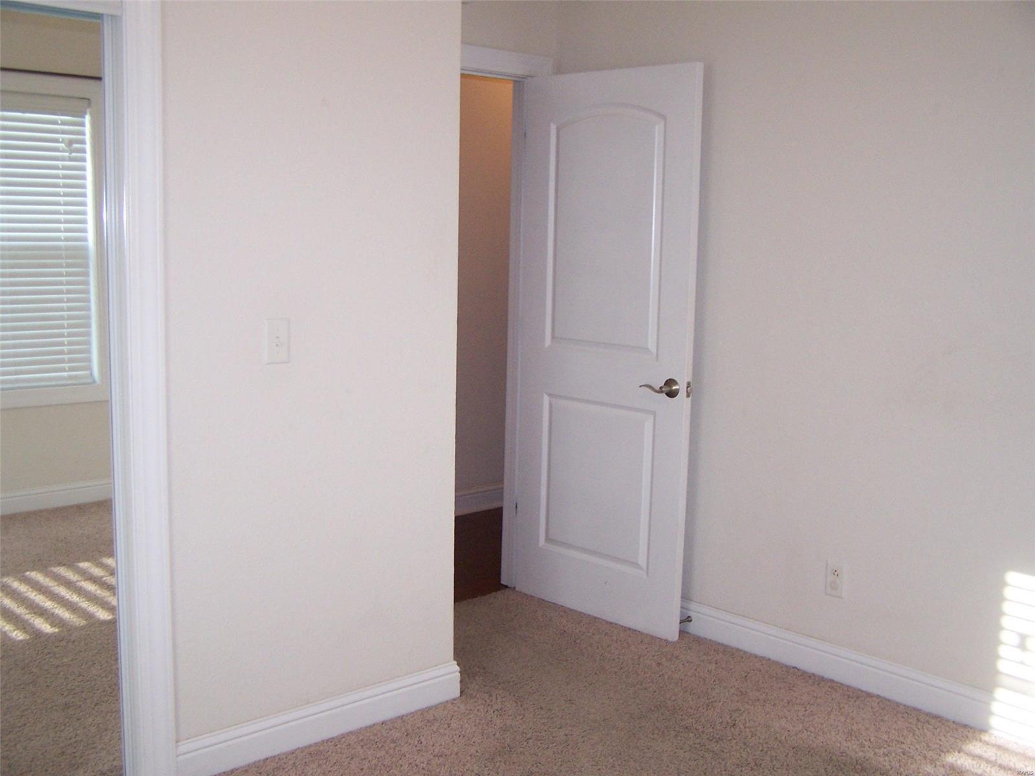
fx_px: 1136
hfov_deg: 49.0
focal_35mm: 38
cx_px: 518
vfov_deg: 37.7
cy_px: 388
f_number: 2.8
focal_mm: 6.3
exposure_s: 1/90
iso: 140
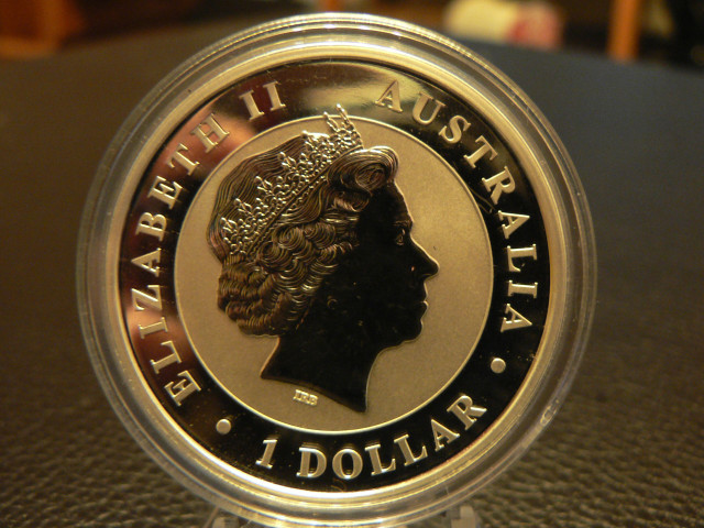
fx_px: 732
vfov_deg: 39.7
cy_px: 264
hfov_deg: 51.4
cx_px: 352
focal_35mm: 36
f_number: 2.8
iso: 200
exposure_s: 1/4
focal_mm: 6
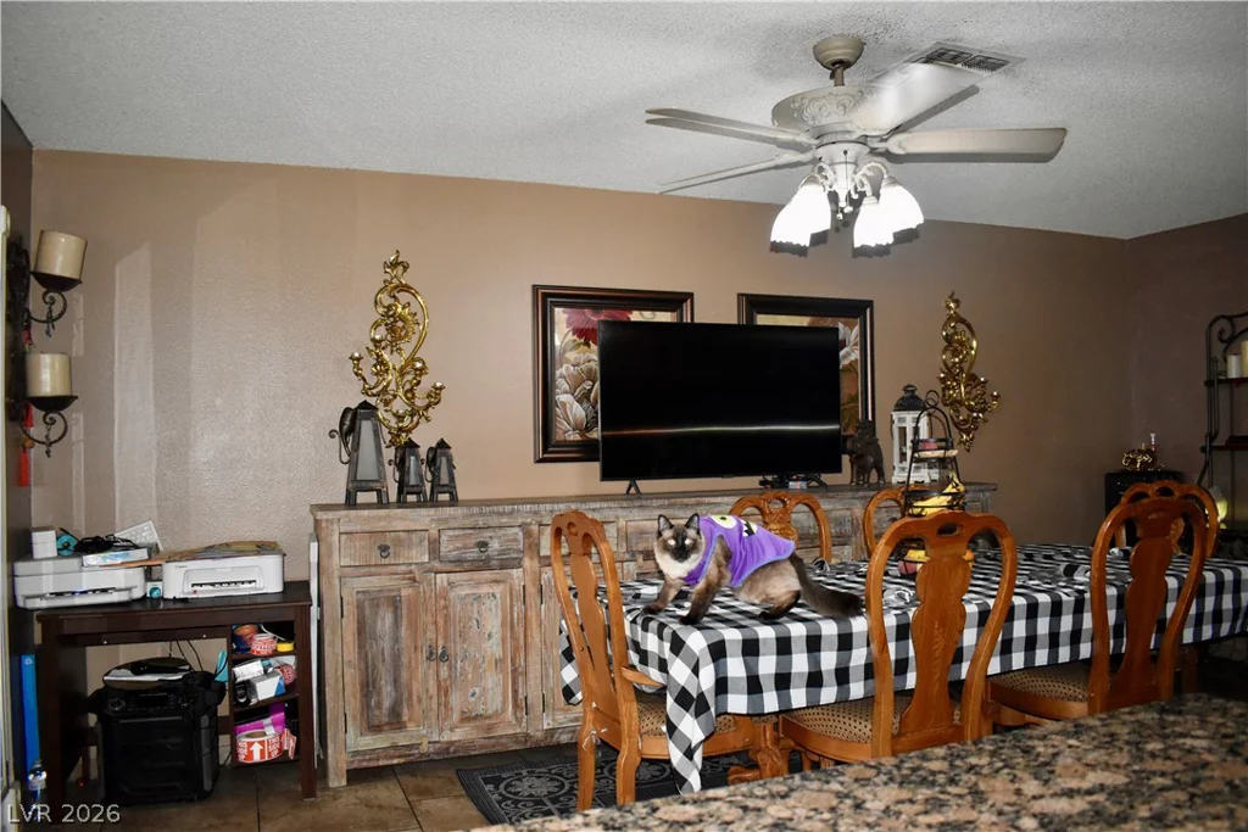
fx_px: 936
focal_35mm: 27
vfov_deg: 47.9
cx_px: 624
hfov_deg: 67.4
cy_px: 416
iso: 2800
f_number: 3.5
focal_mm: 18
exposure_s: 1/60
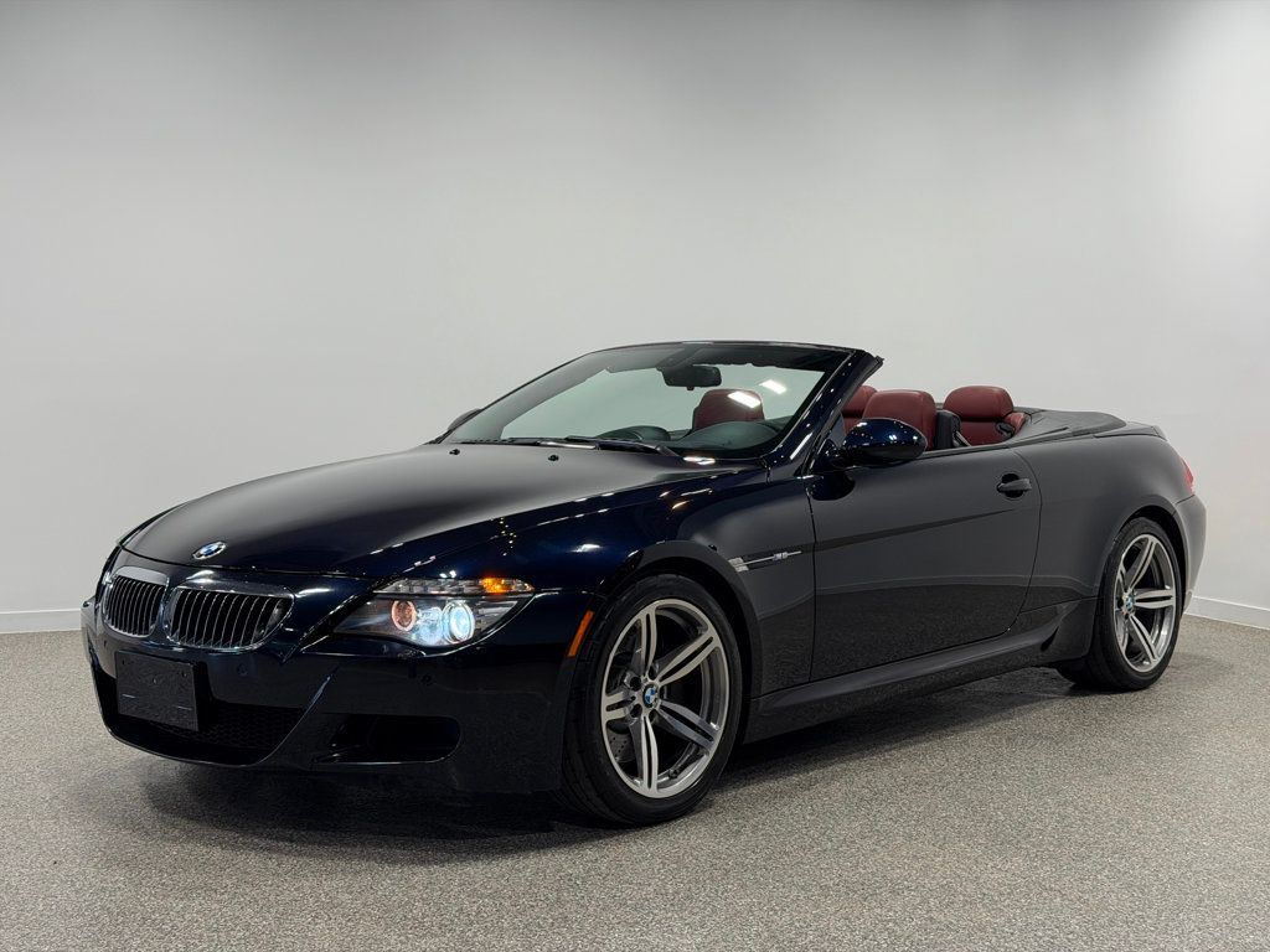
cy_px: 476
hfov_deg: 39.7
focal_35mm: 48
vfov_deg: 30.3
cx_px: 635
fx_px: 1761
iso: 64
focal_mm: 6.76
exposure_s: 1/268
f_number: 1.78
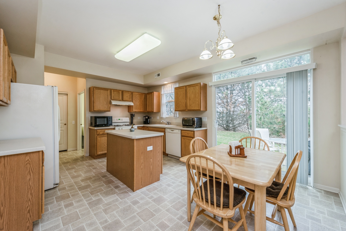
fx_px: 135
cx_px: 173
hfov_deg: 104.2
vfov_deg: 81.3
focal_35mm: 14
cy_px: 116
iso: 200
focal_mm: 14
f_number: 8
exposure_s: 1/15
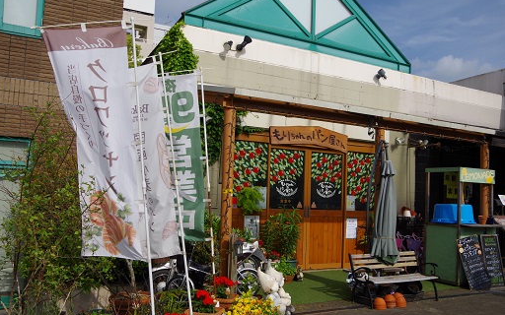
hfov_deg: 59.7
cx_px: 252
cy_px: 158
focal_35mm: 32
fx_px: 440
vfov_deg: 39.4
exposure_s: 1/160
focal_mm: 21
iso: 100
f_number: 13
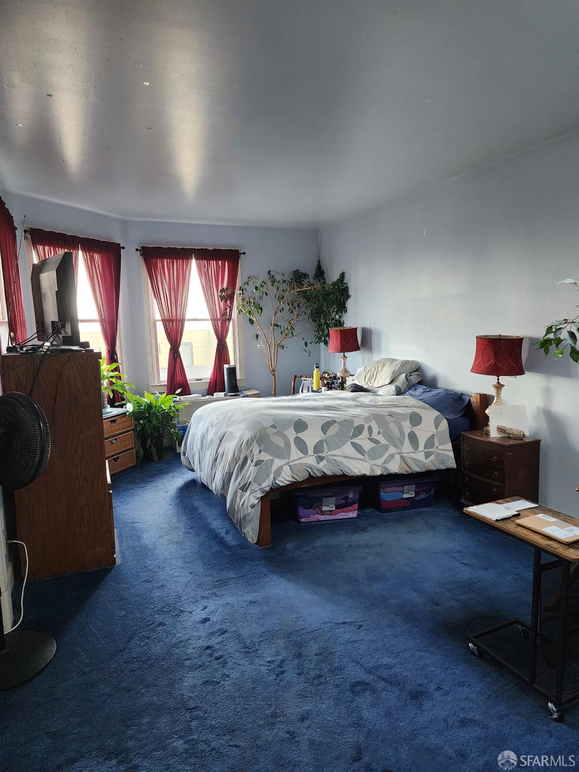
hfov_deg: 58.9
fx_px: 513
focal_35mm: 23
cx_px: 290
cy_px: 386
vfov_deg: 73.9
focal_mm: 6.4
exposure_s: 1/120
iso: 800
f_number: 1.8
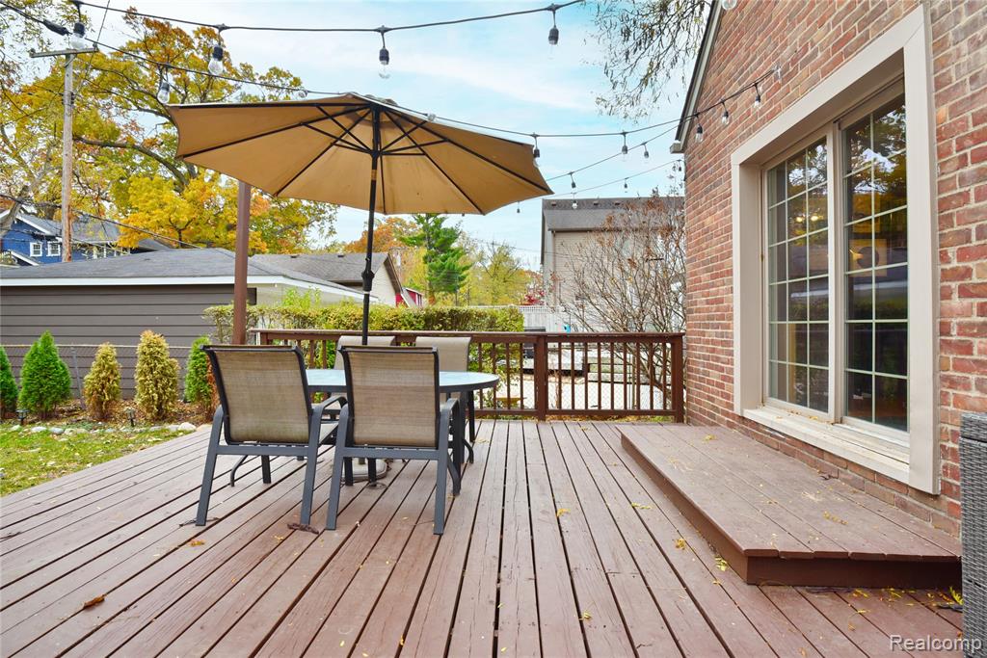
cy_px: 329
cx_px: 494
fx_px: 466
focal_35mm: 17
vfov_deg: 70.5
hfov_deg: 93.3
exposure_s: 1/60
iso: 800
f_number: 10
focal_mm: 17
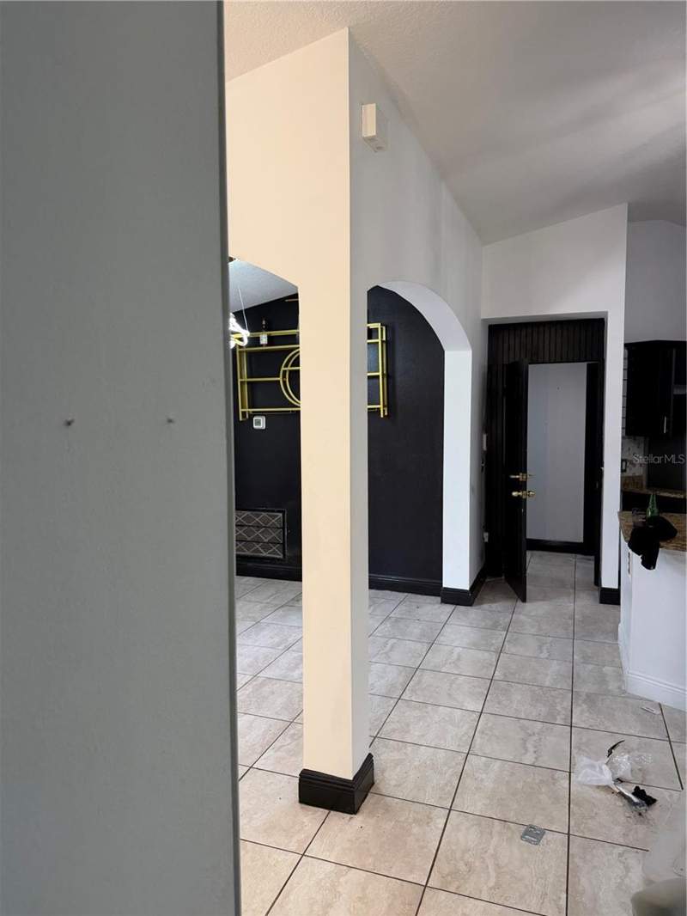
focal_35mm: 24
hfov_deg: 56.8
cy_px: 458
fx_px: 635
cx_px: 344
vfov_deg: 71.6
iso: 100
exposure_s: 1/120
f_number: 1.78
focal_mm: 6.76
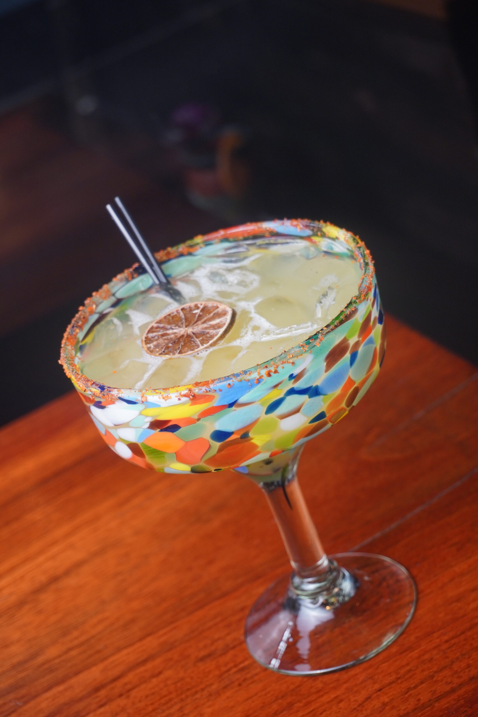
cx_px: 239
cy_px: 358
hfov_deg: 18.2
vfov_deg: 27.0
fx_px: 1493
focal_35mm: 75
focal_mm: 50
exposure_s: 1/15
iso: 320
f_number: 5.6
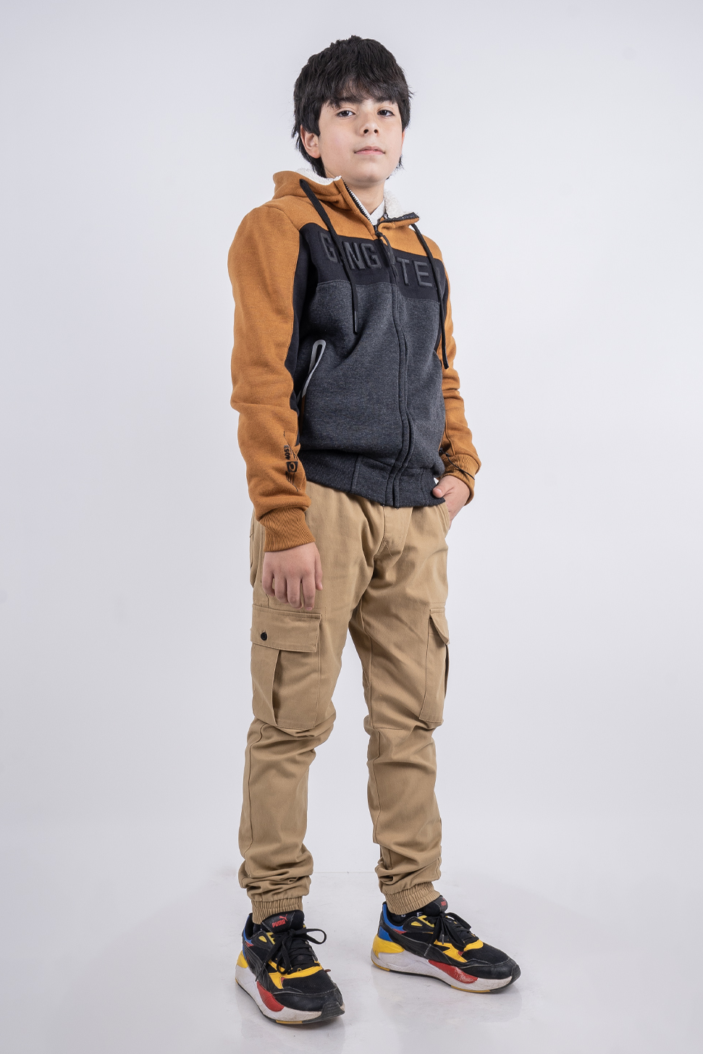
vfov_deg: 55.8
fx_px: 996
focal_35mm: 34
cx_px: 360
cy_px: 528
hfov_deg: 38.9
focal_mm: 22
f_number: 11
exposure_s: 1/125
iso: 125
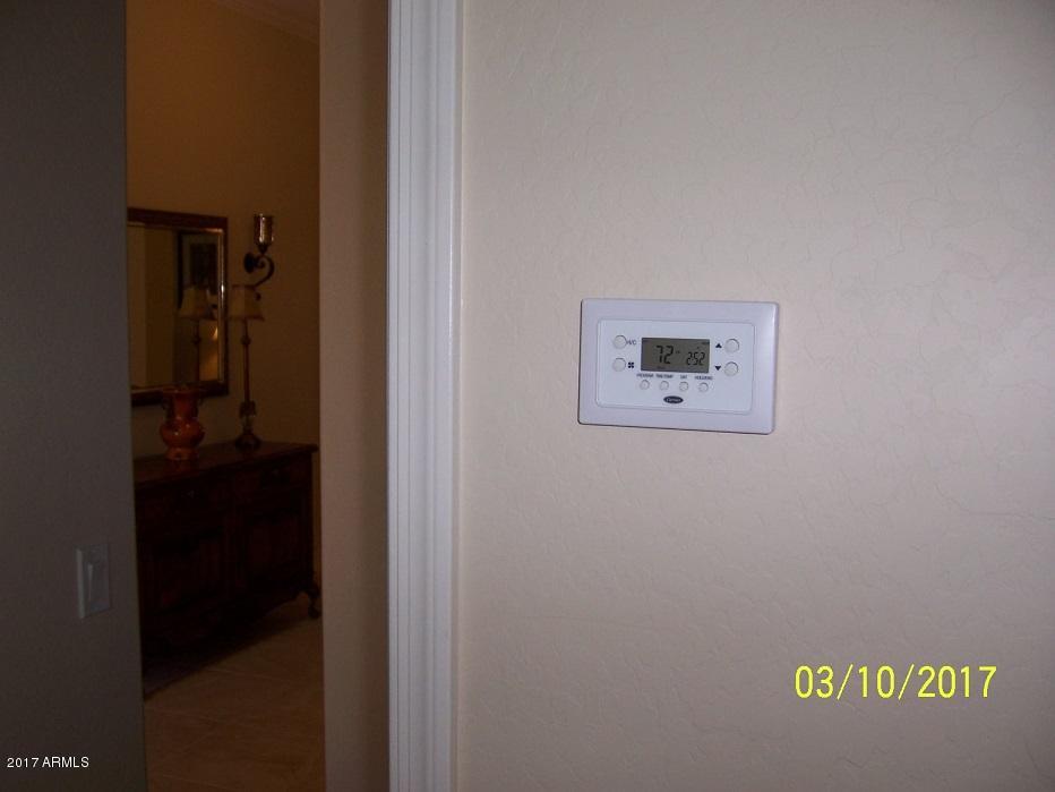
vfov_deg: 39.7
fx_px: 1097
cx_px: 528
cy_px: 396
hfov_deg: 51.4
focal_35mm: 36
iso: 80
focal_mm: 6.2
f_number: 2.8
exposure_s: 1/60
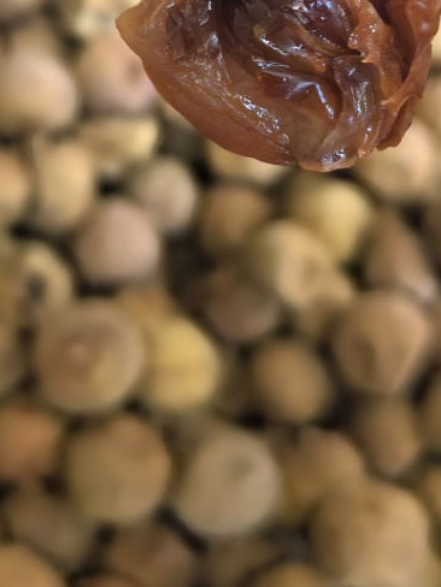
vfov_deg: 31.1
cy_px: 51
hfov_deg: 24.8
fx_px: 1002
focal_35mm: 59
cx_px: 237
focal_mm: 5.75
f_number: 2
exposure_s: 1/100
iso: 320
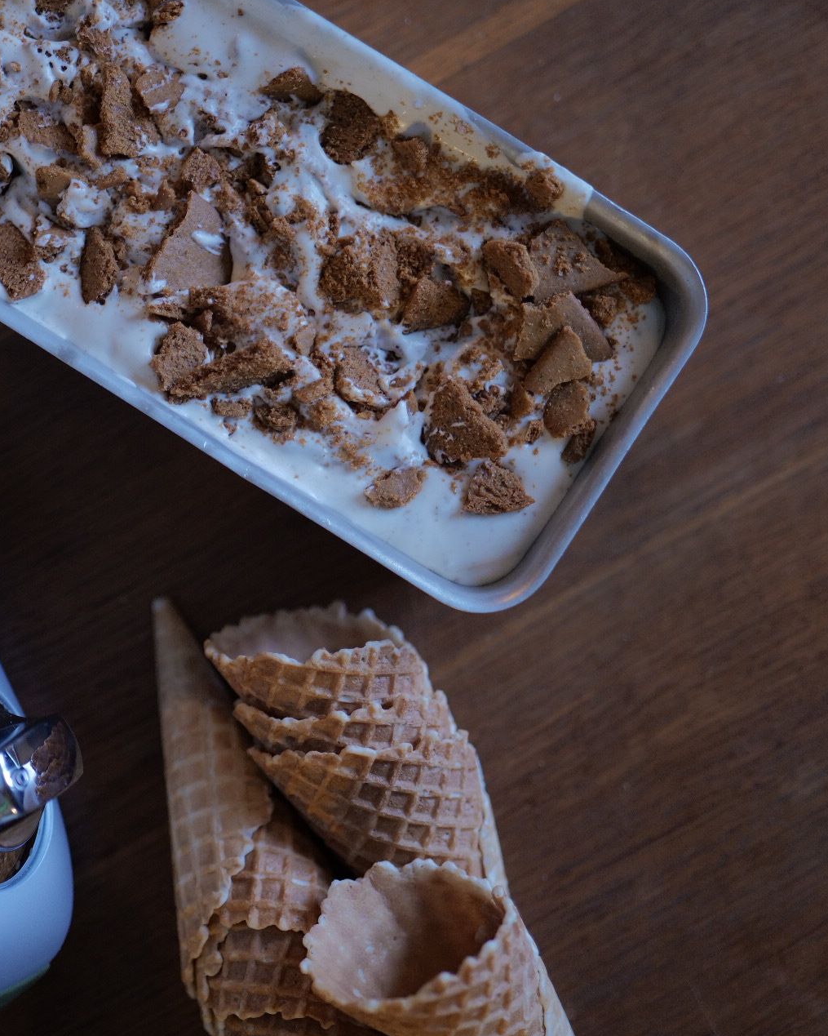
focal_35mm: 71
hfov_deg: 21.4
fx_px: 2175
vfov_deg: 26.8
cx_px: 246
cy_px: 515
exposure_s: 1/100
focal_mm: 50
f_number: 1.8
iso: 3200
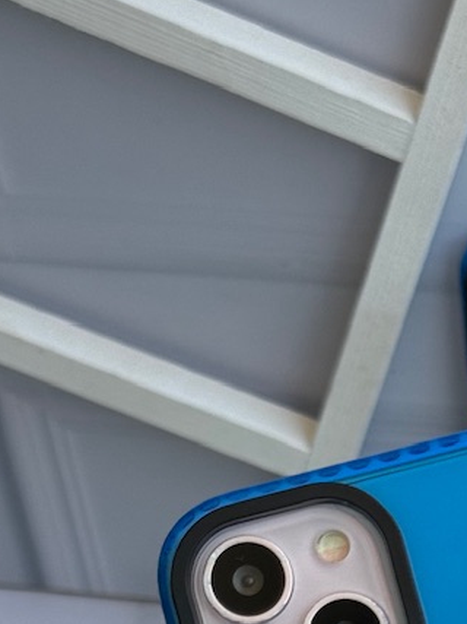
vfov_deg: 13.2
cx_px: 576
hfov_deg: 10.1
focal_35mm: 144
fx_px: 2592
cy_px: 851
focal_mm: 6.76
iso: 64
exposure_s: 1/854
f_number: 1.78
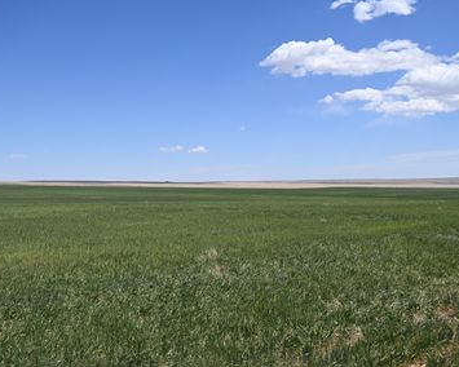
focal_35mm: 41
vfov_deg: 36.5
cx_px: 219
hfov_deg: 44.8
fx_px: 557
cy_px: 183
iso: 100
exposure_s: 1/400
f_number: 7.1
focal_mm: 24
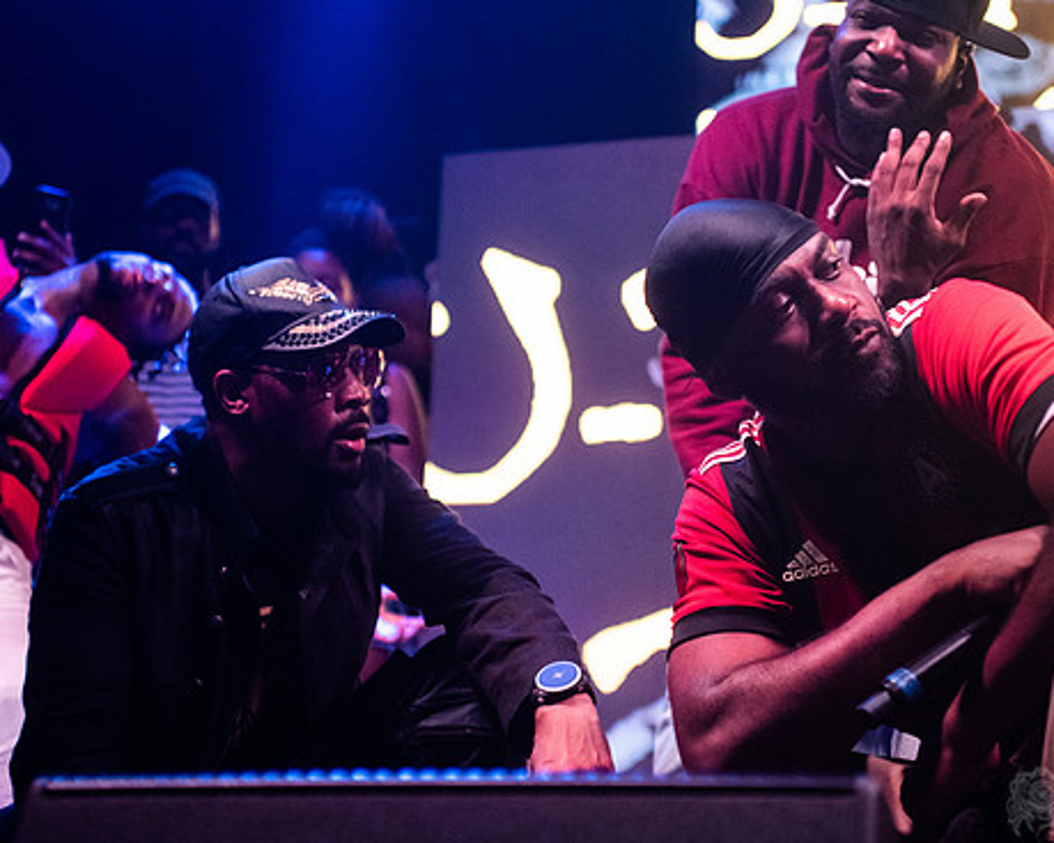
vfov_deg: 18.5
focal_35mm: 83
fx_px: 2589
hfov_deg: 23.0
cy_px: 405
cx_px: 613
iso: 2000
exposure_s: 1/250
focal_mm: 70
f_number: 3.5
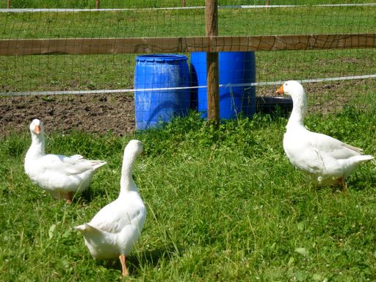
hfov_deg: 17.4
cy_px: 141
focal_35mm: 113
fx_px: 1227
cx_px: 188
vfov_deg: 13.1
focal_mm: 18.7
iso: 100
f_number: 5
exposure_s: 1/500
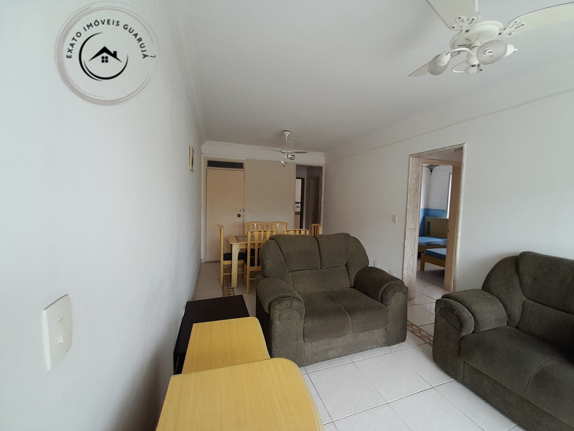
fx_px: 216
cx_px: 287
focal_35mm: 13
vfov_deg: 89.9
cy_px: 216
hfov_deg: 106.2
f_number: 2.2
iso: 50
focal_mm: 1.13
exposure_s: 1/60
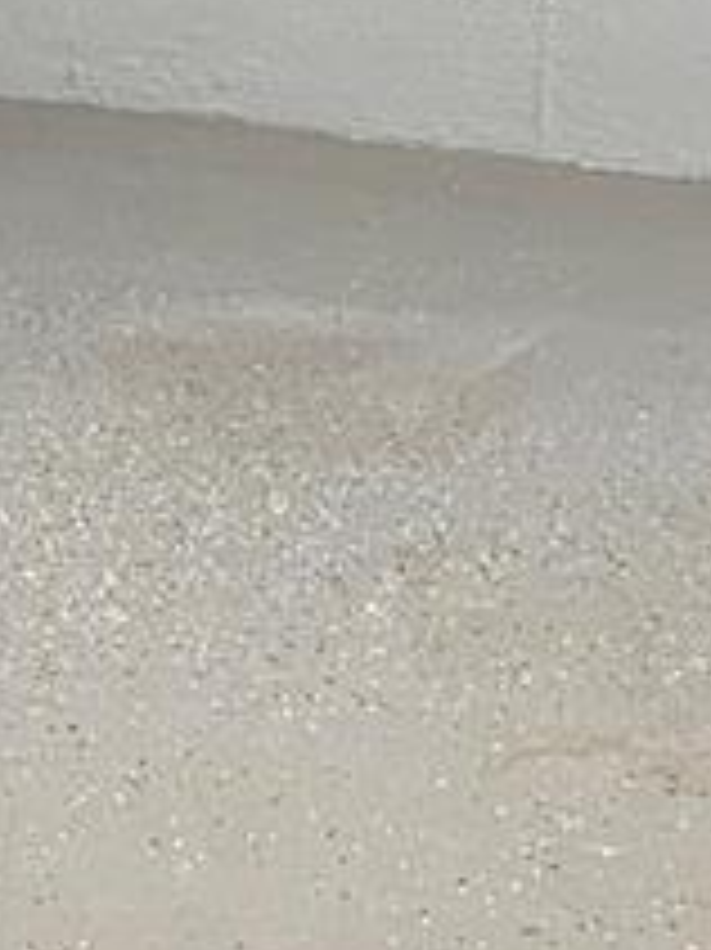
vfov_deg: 13.0
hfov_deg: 9.8
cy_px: -176
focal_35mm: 148
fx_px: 4057
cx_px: -180
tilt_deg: -12.8
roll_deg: -1.2
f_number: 1.6
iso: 400
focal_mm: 4.2
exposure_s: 1/40
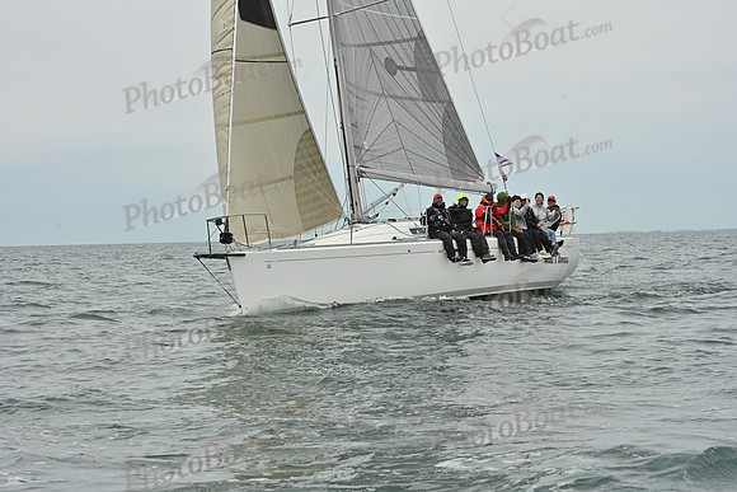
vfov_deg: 14.0
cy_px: 246
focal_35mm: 98
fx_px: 2007
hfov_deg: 20.8
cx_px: 368
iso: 320
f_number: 11
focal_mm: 98
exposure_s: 1/1000
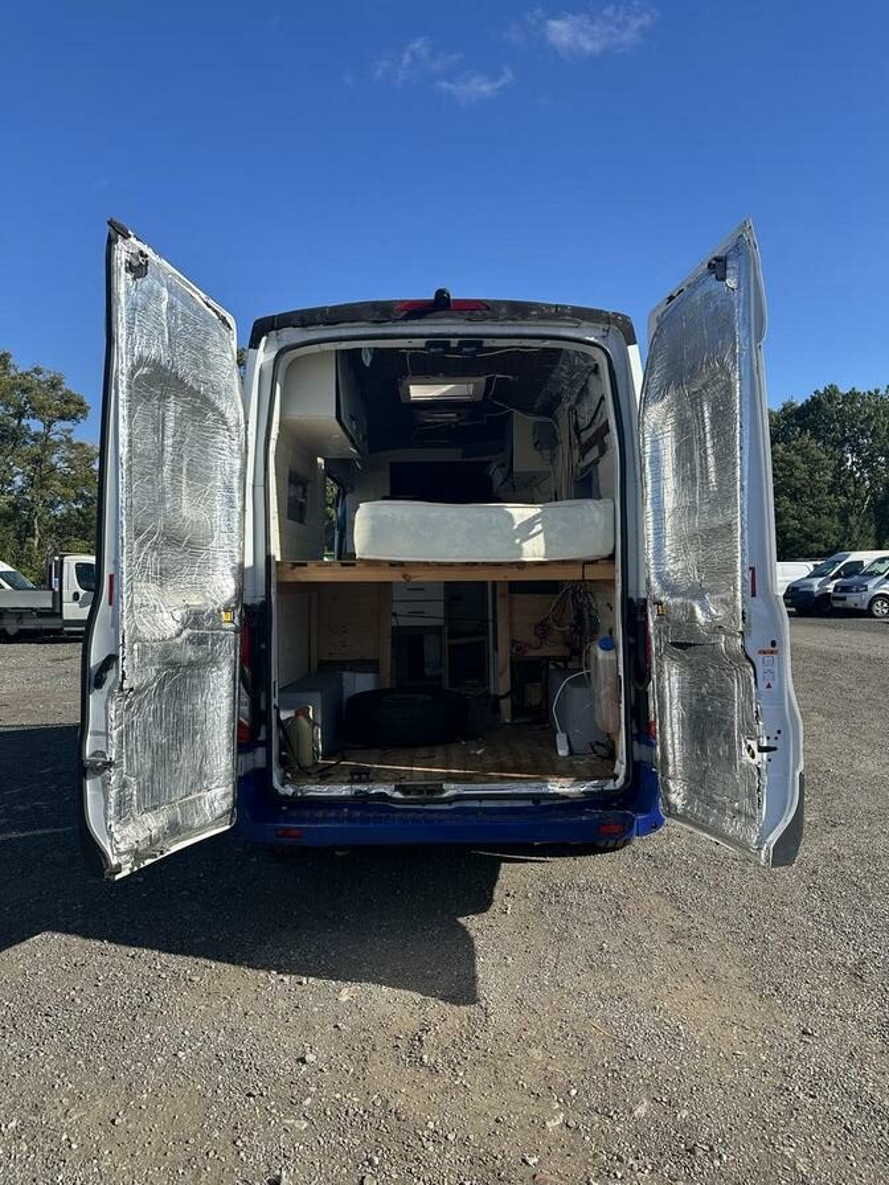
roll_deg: +1.0
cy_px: 592
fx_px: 822
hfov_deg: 56.8
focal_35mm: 24
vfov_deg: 71.6
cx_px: 444
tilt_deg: -1.5
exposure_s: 1/3247
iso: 80
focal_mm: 6.86
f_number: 1.78
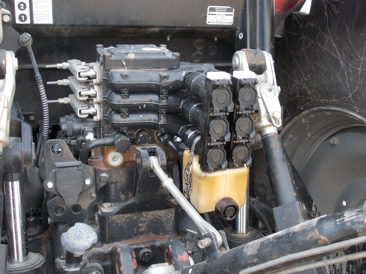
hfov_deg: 43.9
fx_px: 455
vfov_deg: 33.6
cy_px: 137
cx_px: 183
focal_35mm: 43
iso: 80
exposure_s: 1/60
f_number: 3.3
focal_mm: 6.1
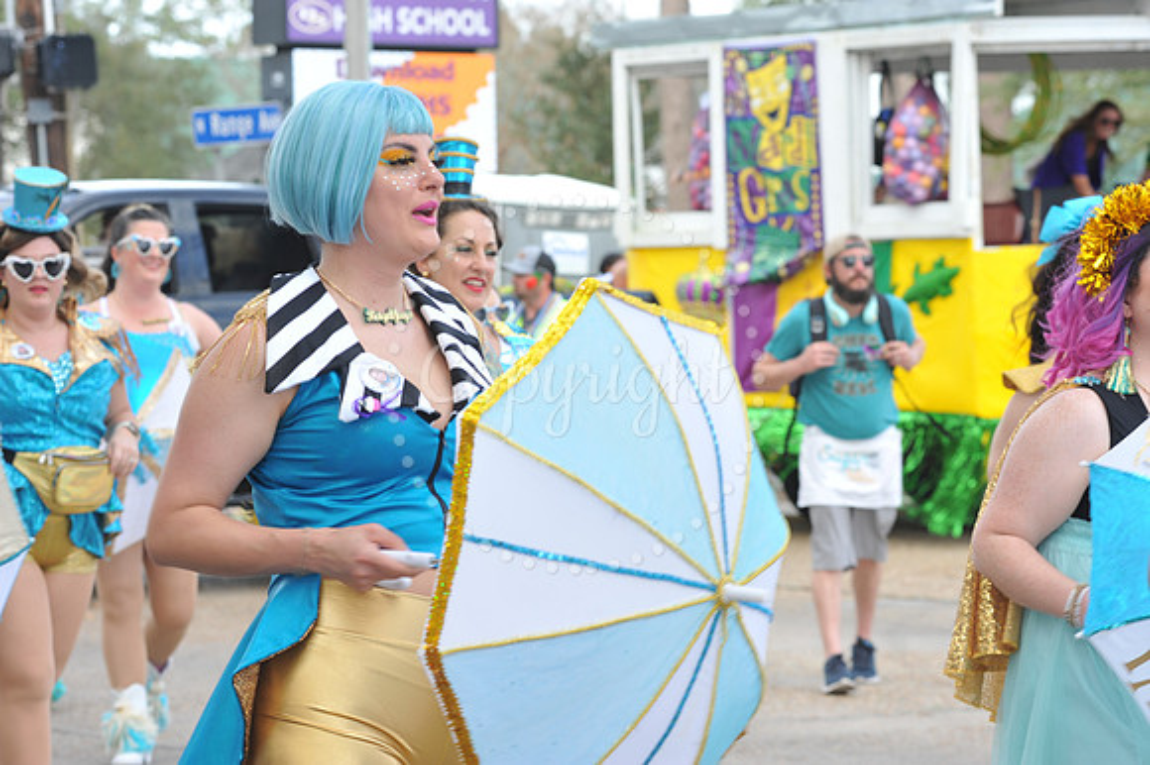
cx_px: 575
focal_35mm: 125
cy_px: 382
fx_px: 3991
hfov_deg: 16.4
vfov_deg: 11.0
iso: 250
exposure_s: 1/80
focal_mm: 125
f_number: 9
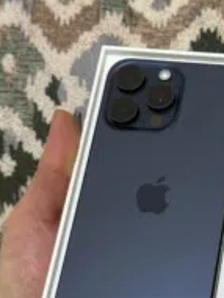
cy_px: 199
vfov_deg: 19.4
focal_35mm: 101
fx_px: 869
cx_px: 224
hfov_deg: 14.4
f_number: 1.78
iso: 200
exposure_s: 1/50
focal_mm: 6.76
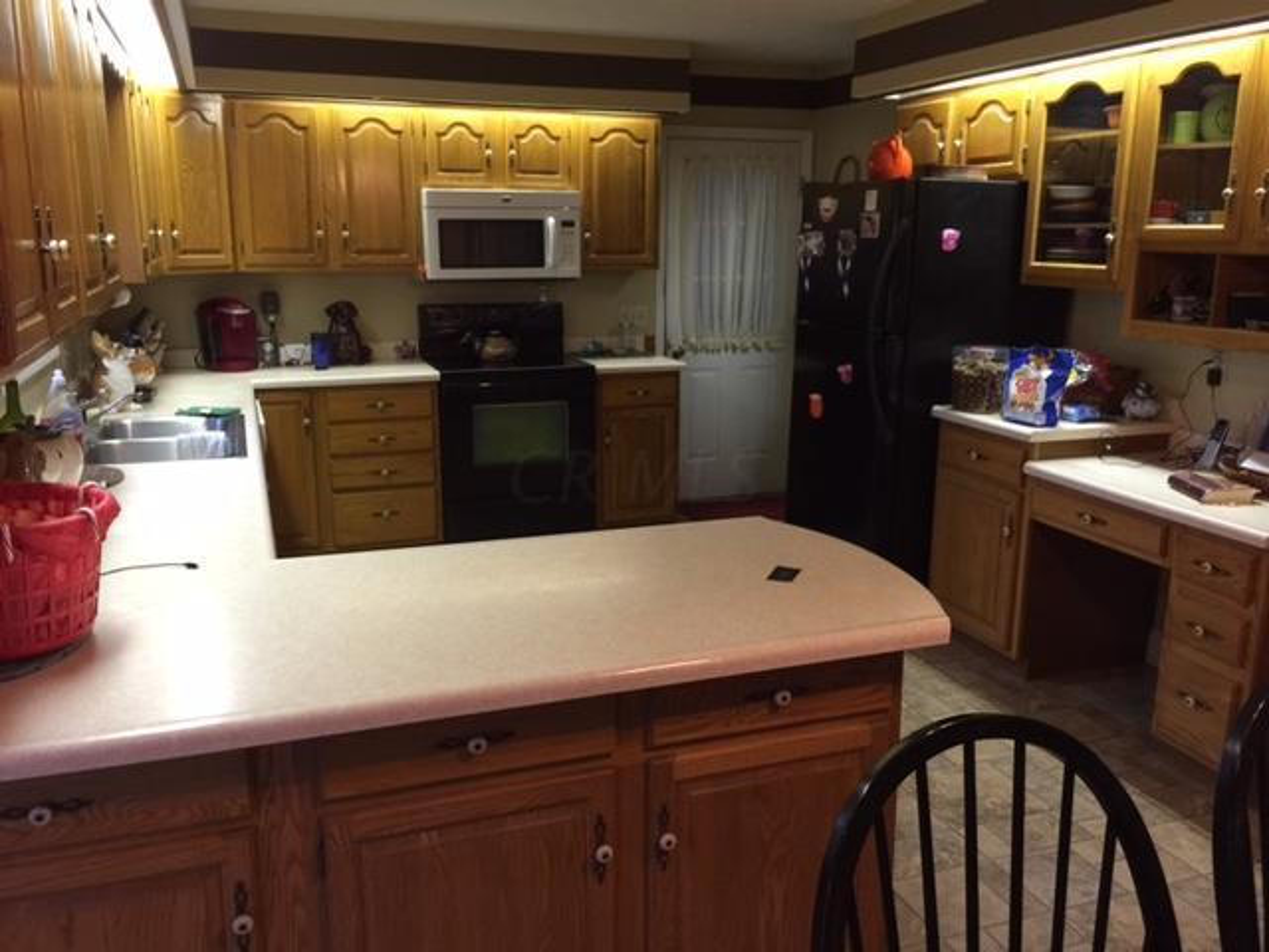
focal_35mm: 29
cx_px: 634
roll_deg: +0.5
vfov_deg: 48.2
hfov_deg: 61.7
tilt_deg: -12.8
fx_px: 1063
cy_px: 476
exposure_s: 1/15
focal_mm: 4.15
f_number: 2.2
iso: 64
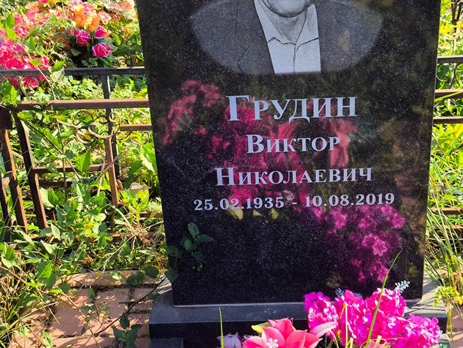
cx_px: 243
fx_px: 736
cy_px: 162
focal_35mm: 55
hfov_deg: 34.9
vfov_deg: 26.6
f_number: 1.7
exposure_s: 1/450
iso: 50
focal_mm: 4.71
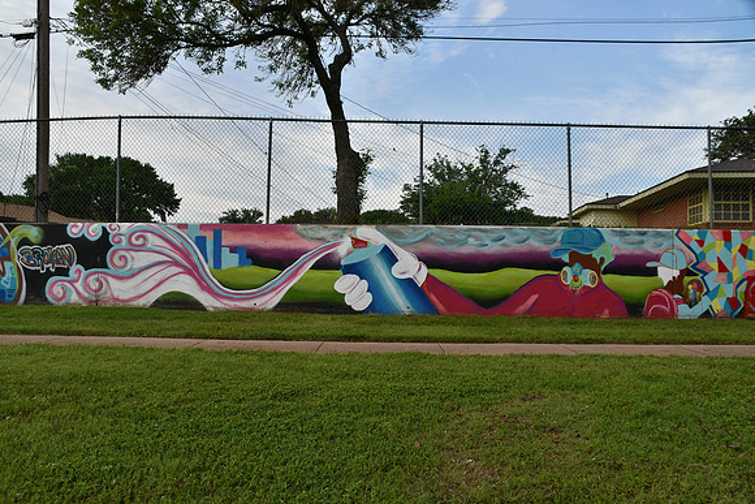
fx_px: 566
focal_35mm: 27
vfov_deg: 48.0
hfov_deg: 67.4
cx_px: 378
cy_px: 252
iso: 180
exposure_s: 1/250
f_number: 8
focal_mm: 18
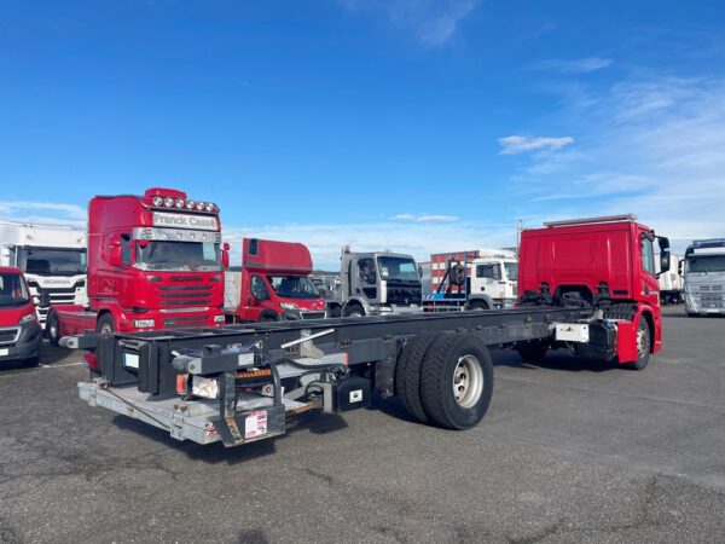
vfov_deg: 53.1
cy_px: 272
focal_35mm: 26
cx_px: 362
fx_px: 545
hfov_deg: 67.3
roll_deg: +0.6
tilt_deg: +2.8
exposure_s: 1/3125
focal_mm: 4.2
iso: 32
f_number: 1.6
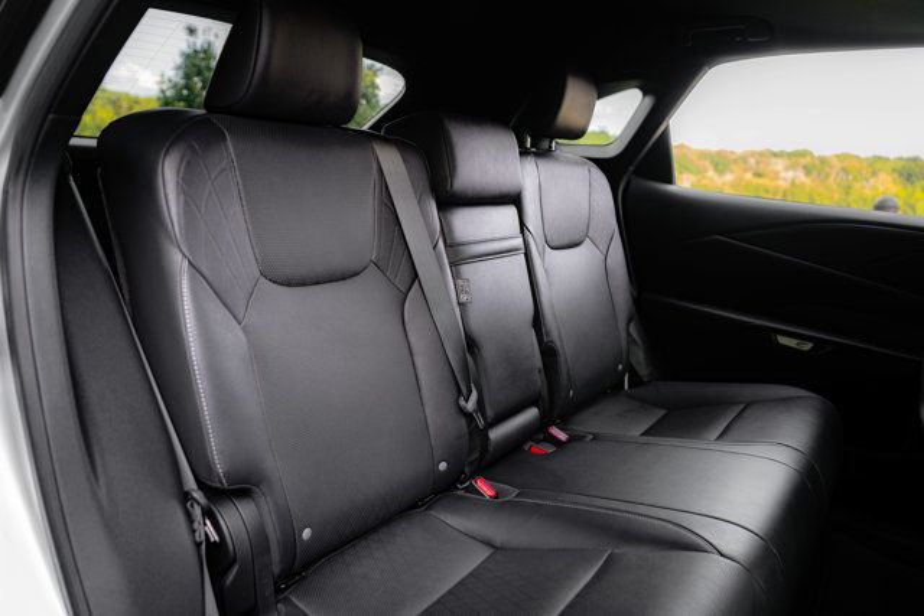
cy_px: 308
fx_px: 616
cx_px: 462
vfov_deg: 53.2
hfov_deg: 73.7
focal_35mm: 24
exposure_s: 1/250
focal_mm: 24
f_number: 2.8
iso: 500
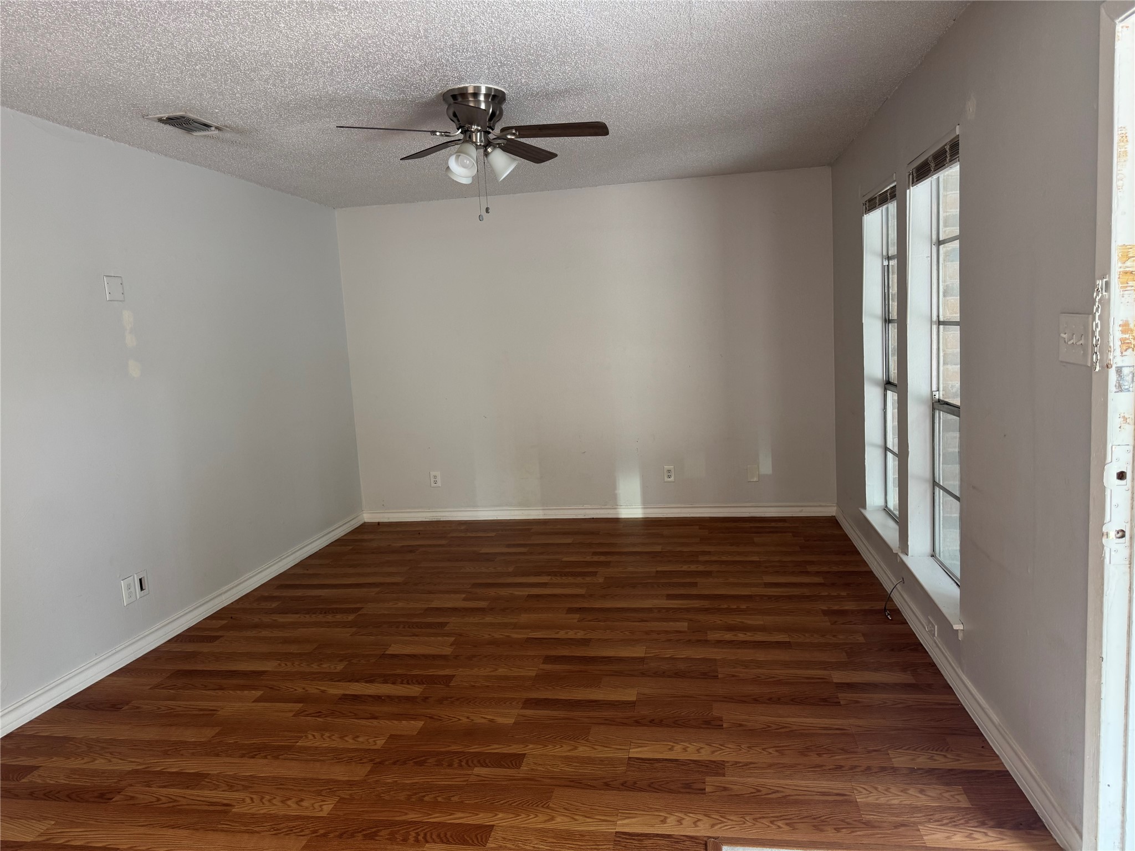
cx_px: 568
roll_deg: +3.0
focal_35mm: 24
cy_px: 426
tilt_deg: -8.3
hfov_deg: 71.6
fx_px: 787
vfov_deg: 56.8
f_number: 1.78
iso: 160
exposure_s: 1/60
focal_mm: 6.76
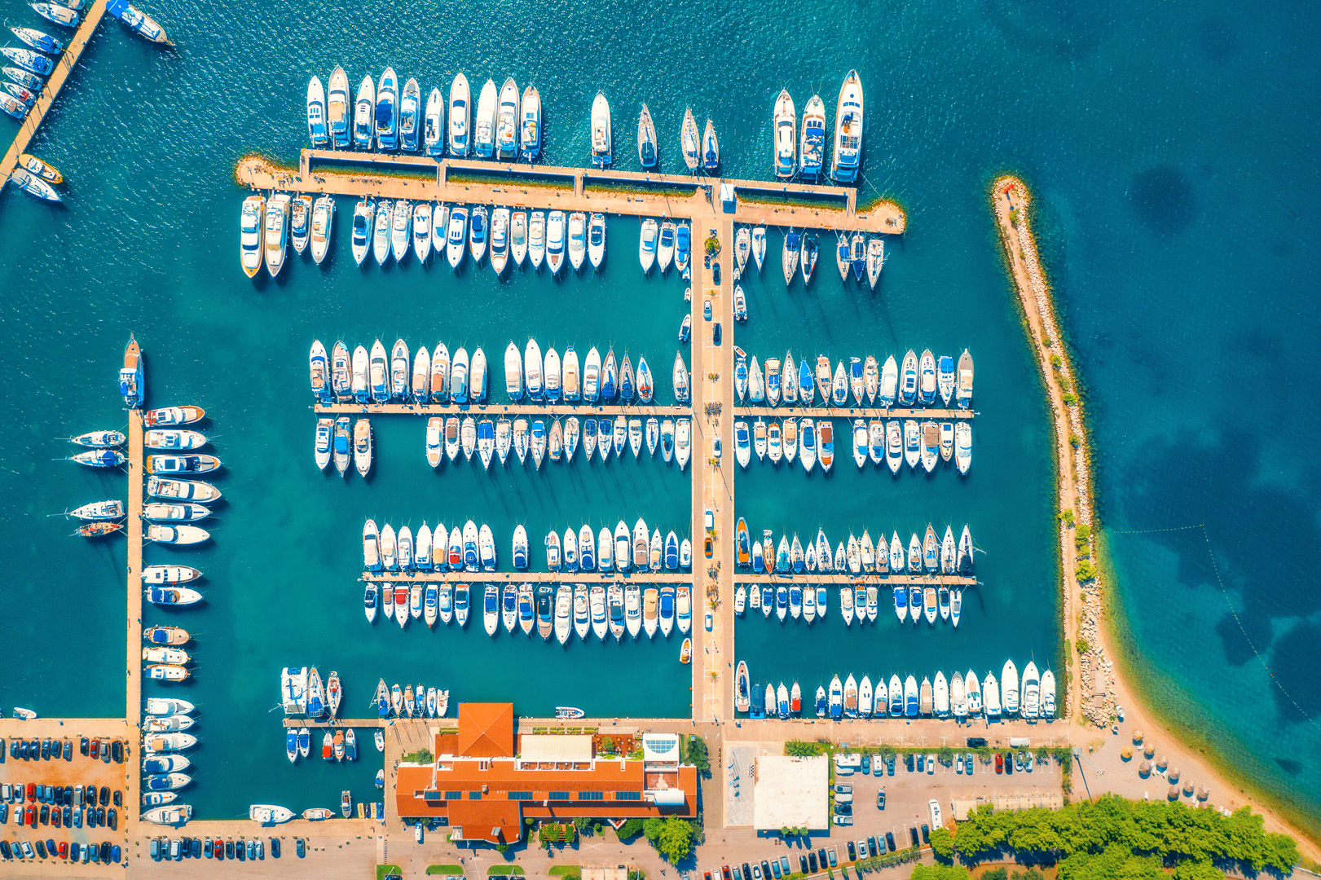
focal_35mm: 28
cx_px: 660
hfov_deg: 65.5
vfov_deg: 46.4
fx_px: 1027
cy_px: 440
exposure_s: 1/800
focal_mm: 10.26
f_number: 3.5
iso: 100
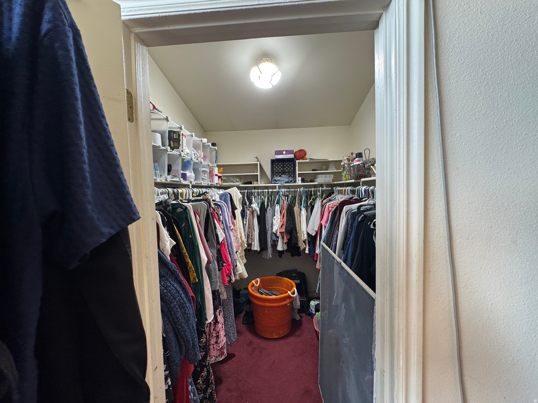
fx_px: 218
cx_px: 269
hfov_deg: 102.1
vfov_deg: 85.7
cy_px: 202
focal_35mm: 14
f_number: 2.2
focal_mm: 2.22
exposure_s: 1/120
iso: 200
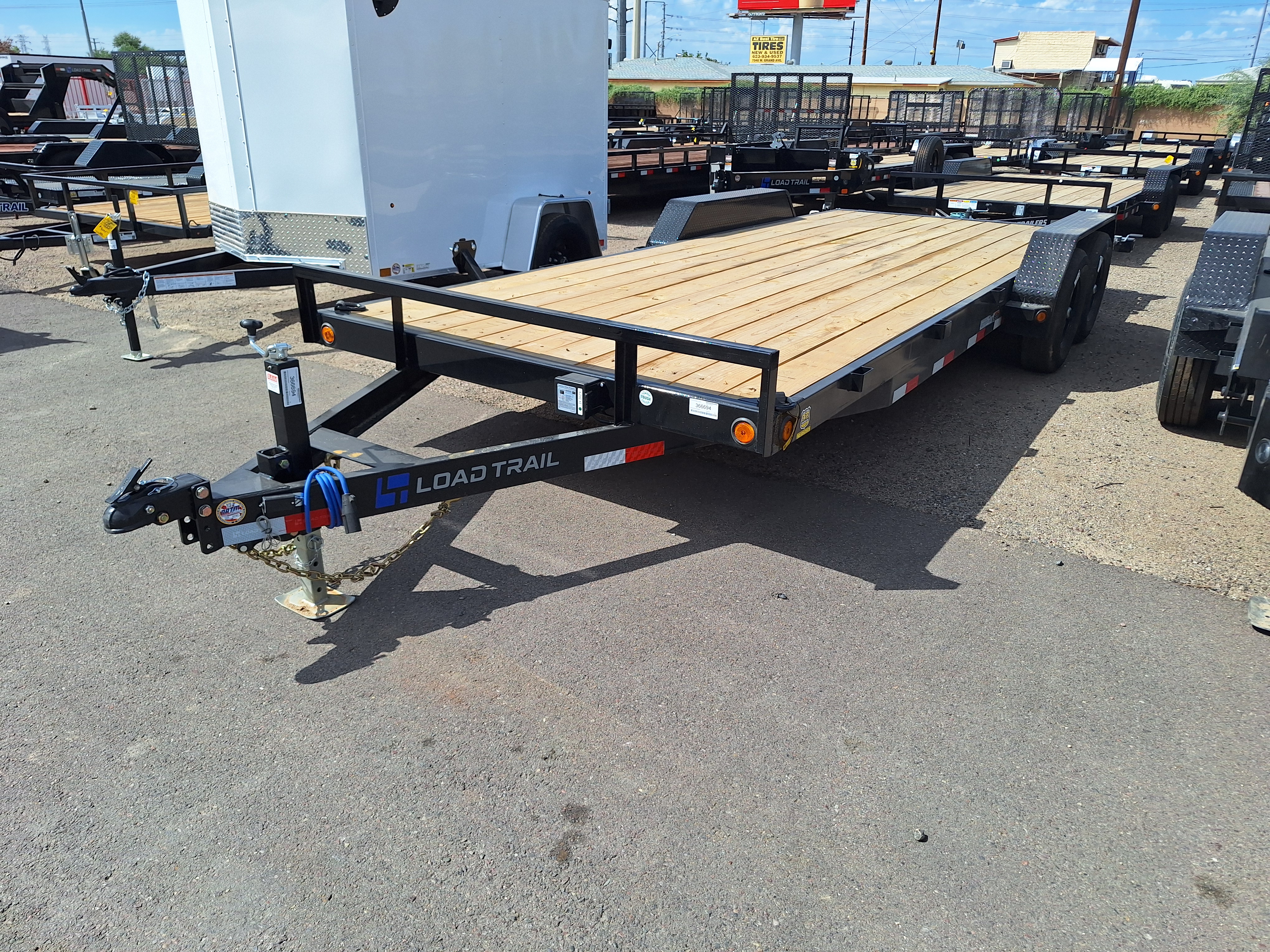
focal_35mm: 23
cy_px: 476
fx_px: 844
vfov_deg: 58.9
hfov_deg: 73.9
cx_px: 635
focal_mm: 5.54
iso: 40
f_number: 1.8
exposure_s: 1/3003
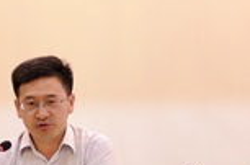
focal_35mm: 165
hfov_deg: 12.4
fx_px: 1142
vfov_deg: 8.3
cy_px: 92
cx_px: 49
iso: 4000
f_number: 2.8
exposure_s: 1/125
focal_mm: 56
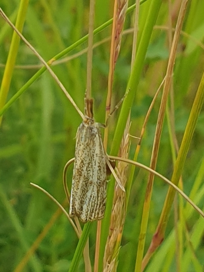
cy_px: 136
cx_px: 102
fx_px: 204
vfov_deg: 67.3
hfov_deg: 53.1
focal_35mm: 26
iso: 50
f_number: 2.4
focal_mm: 4.3
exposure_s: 1/317
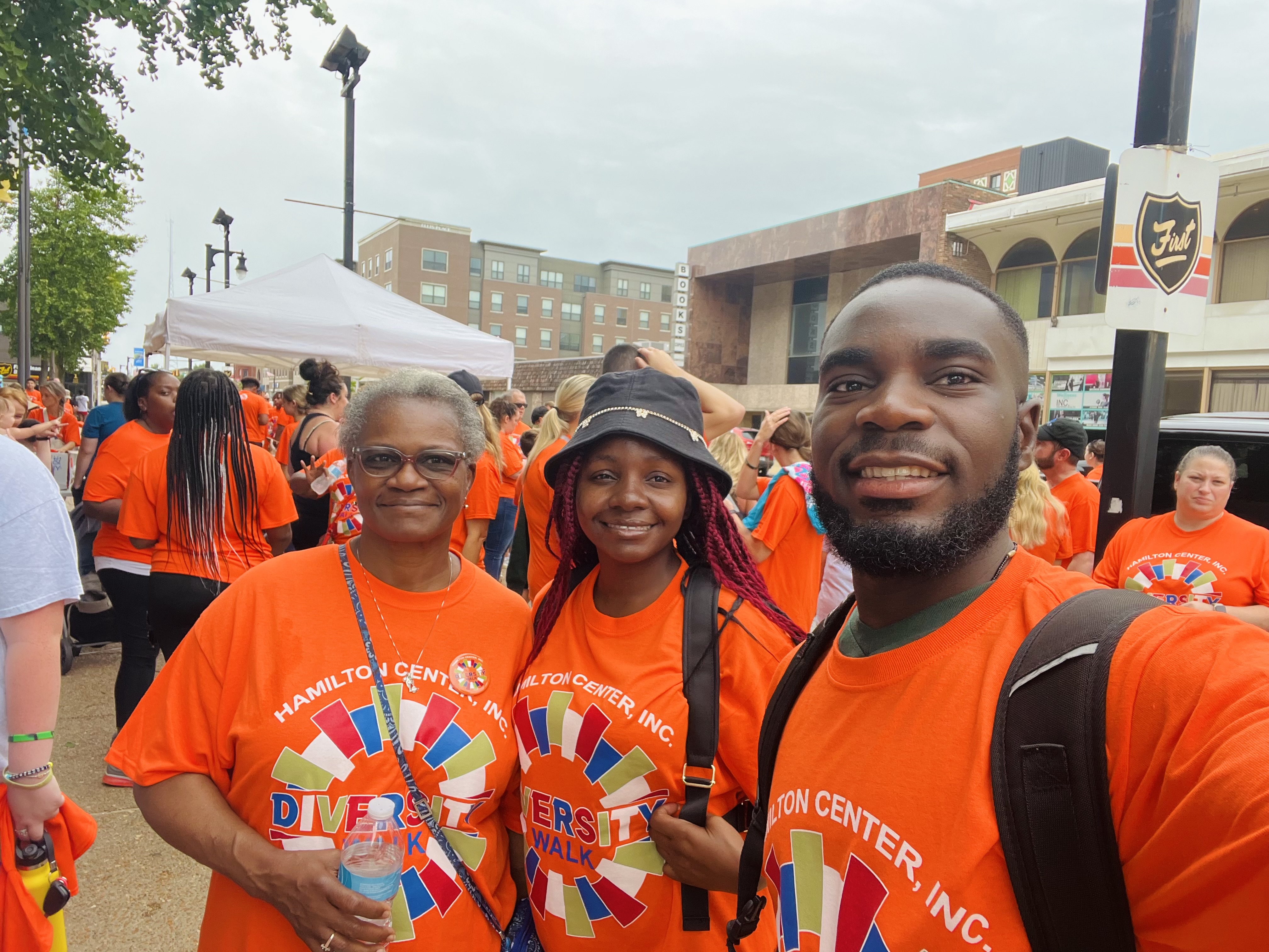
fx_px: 843
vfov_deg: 58.9
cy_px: 476
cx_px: 634
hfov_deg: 73.9
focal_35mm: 23
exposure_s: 1/121
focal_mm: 2.71
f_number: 2.2
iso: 64
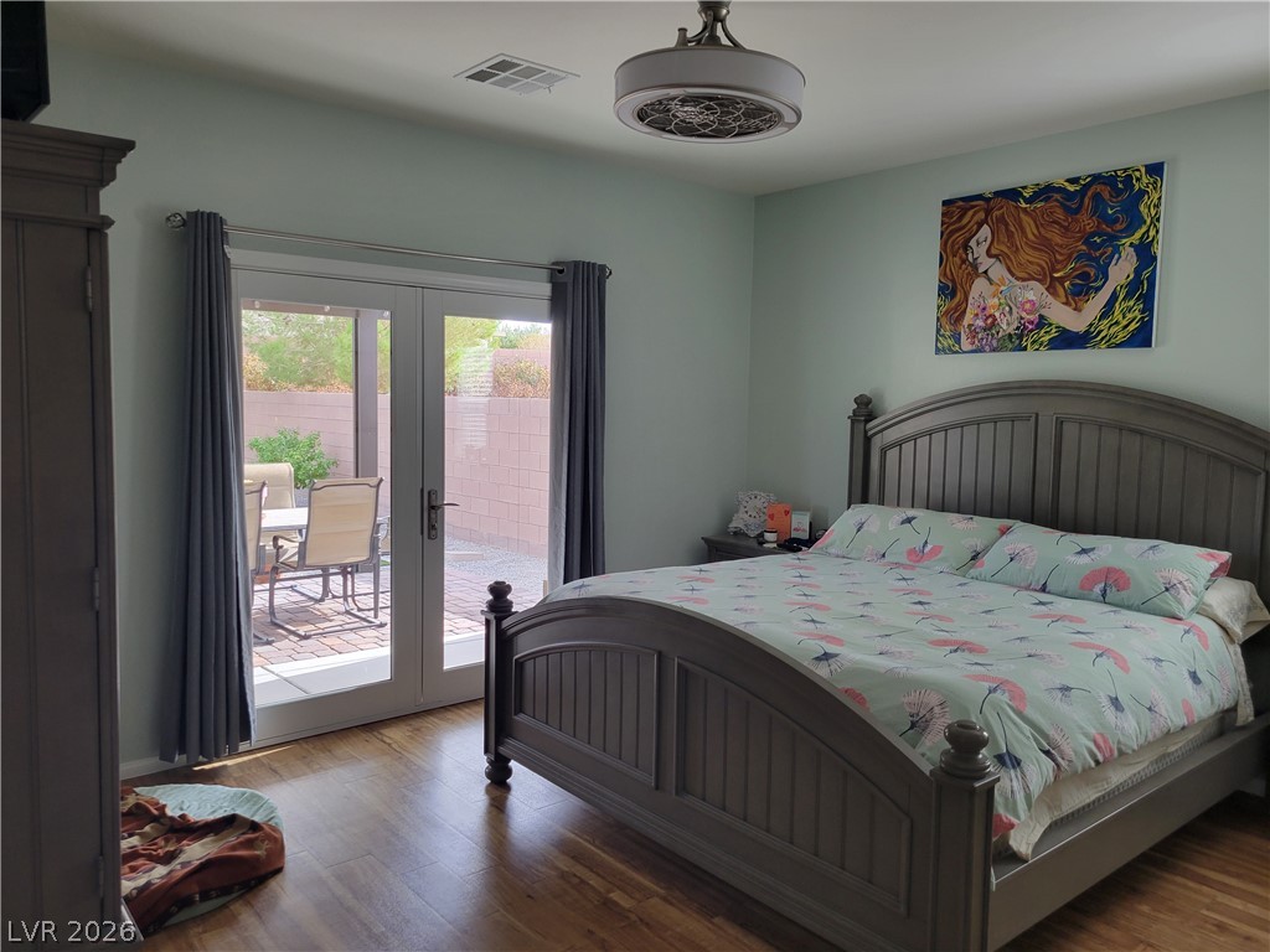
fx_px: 954
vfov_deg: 53.1
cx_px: 635
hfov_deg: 67.3
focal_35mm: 26
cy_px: 476
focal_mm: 5.4
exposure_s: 1/120
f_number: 1.8
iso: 100
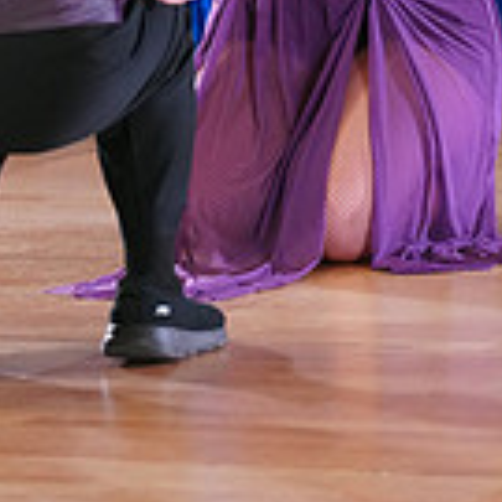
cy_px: -190
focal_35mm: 732
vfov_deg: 2.4
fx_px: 12010
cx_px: 329
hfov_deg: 2.4
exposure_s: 1/500
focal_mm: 200
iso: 2500
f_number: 2.8
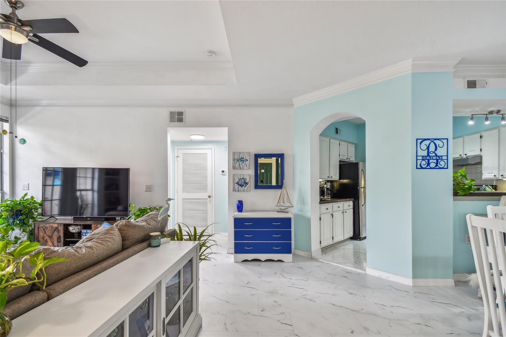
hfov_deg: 100.4
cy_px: 168
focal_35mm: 15
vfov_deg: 77.3
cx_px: 253
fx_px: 211
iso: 100
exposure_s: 1/8
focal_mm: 10
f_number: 7.1
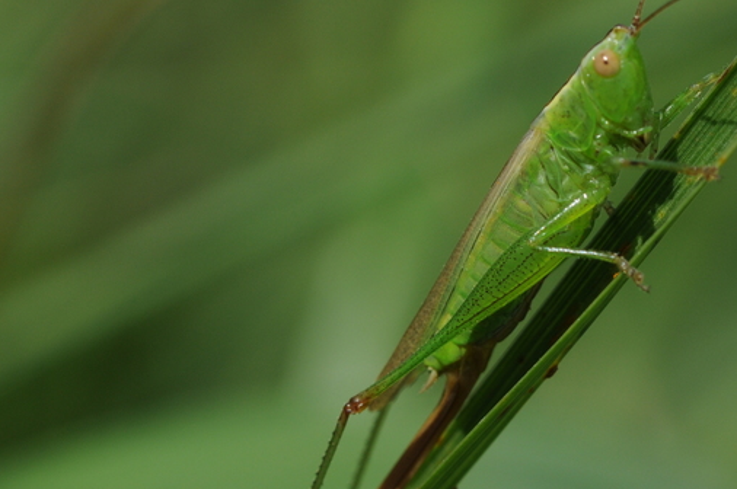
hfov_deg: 6.9
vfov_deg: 4.6
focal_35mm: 300
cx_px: 630
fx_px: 6133
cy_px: 151
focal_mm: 105
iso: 250
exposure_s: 1/640
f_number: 10
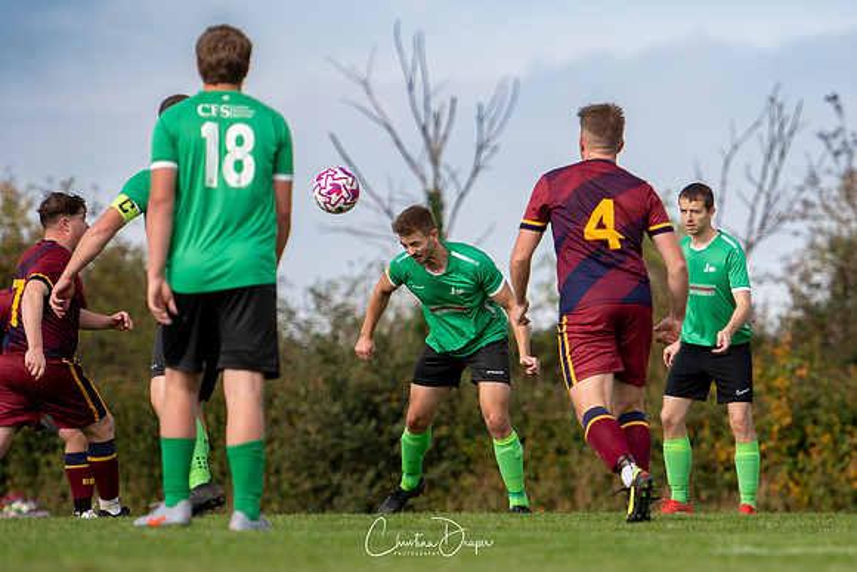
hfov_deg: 5.8
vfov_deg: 3.9
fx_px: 8478
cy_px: 299
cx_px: 572
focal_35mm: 356
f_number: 2.8
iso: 250
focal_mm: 175
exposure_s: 1/5000
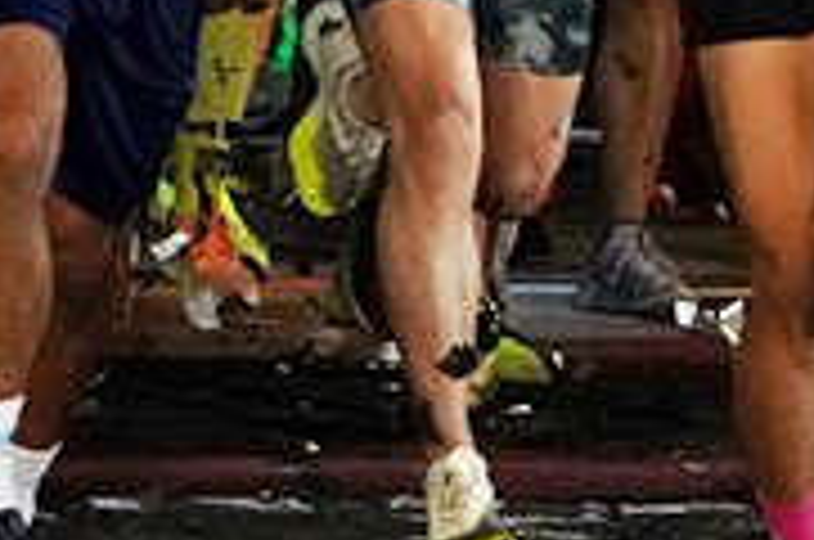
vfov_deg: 2.3
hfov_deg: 3.5
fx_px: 13272
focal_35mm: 588
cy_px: -441
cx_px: 1767
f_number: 5
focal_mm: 118
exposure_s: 1/500
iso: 12800
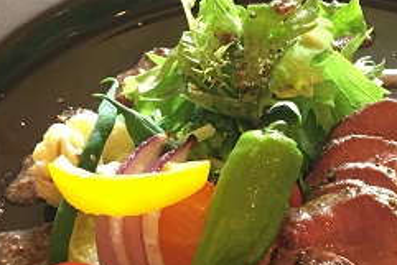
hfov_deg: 22.3
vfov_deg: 14.8
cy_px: 309
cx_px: 310
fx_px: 993
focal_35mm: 90
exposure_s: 1/24
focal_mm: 4.15
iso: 200
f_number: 2.2
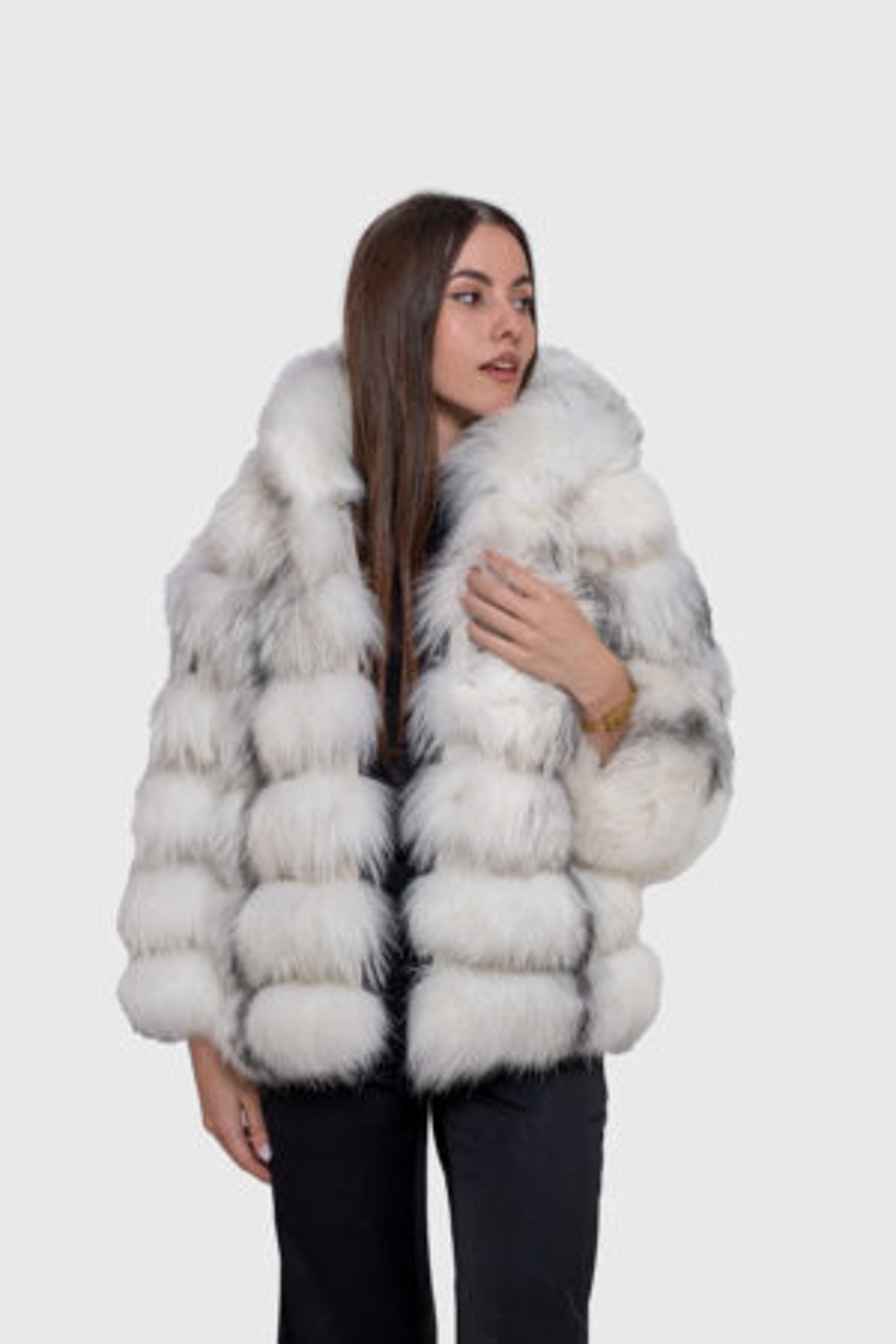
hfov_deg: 23.4
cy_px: 672
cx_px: 448
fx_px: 2165
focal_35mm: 58
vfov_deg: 34.5
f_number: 3.6
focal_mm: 38.8
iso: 160
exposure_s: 1/160
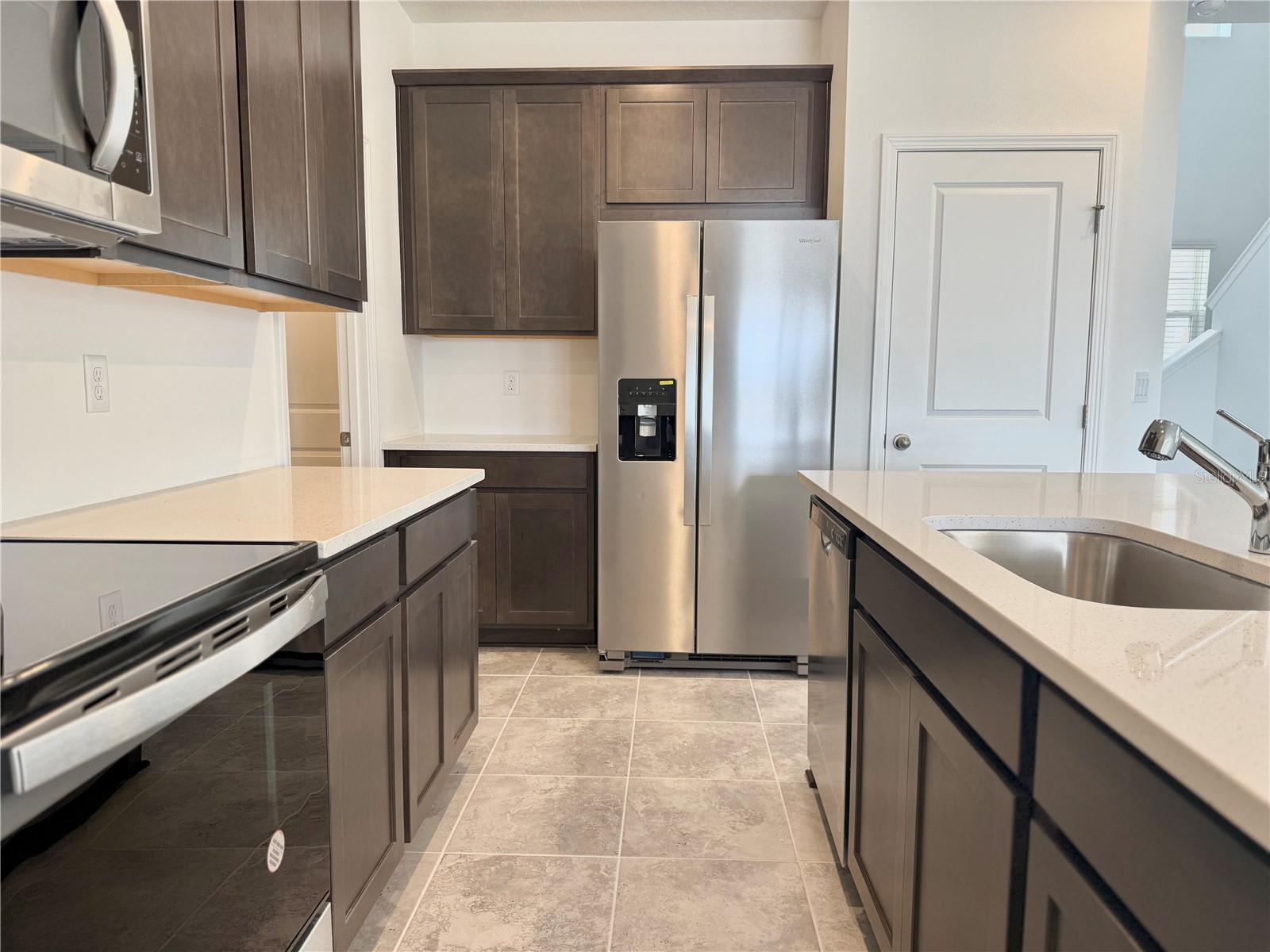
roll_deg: -0.6
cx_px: 635
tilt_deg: -6.2
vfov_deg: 56.8
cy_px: 476
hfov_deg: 71.6
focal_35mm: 24
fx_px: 881
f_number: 1.78
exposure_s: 1/120
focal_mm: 6.76
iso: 80
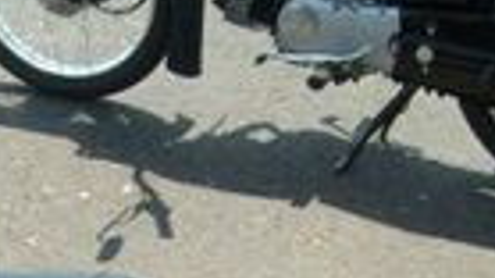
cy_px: 449
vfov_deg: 8.7
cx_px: -75
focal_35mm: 135
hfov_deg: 15.4
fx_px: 1771
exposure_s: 1/350
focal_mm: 7.2
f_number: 3
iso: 80
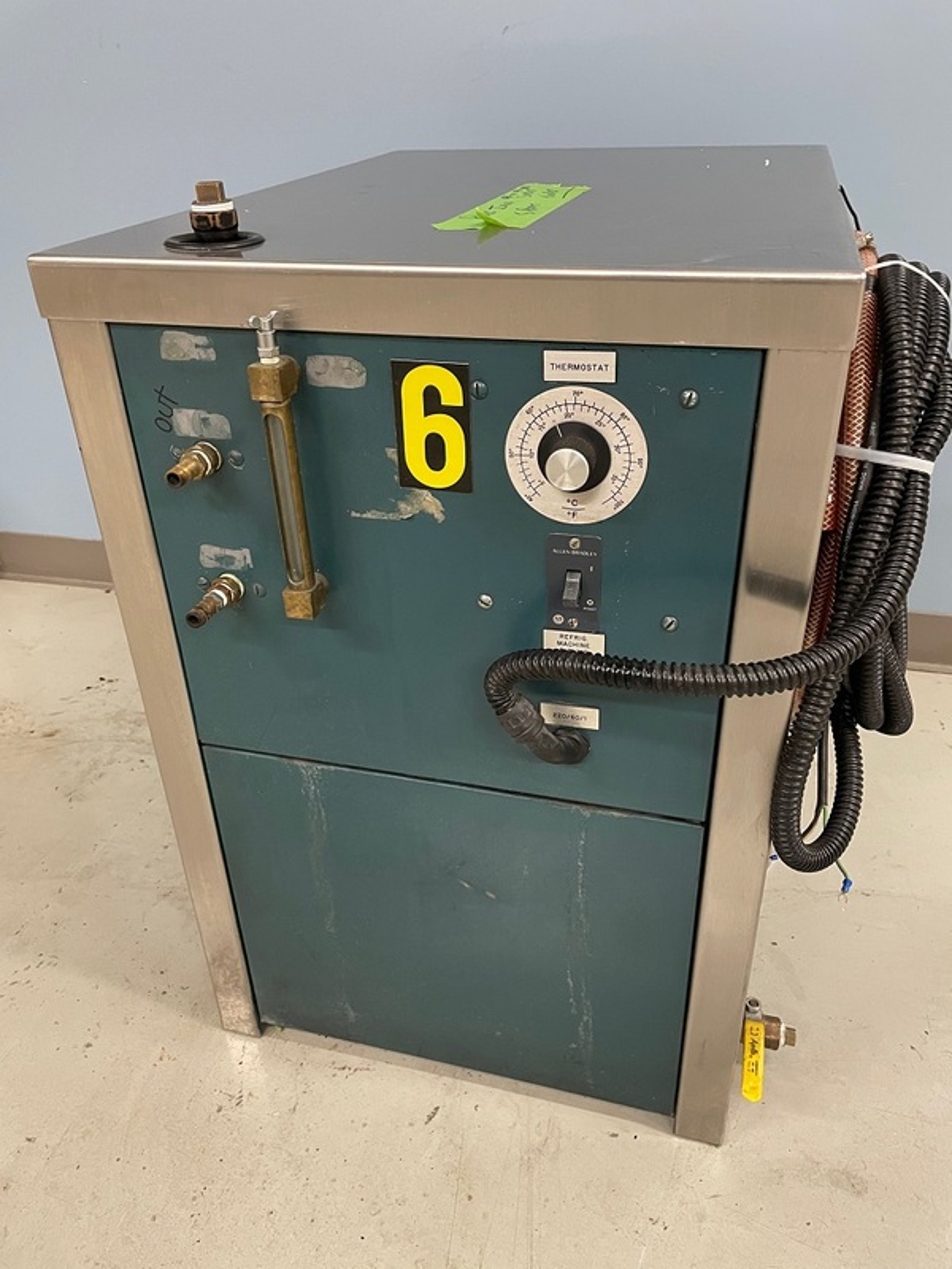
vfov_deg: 67.3
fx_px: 953
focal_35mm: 26
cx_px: 476
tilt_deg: -30.3
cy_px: 634
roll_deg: +1.3
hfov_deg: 53.1
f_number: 1.6
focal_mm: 4.2
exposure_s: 1/60
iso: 400
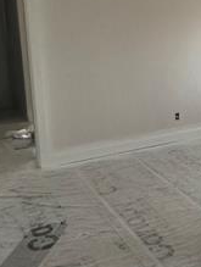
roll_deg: -2.0
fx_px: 378
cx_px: 227
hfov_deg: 27.1
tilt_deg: -11.4
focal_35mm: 49
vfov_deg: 38.6
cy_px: 100
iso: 200
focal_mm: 2.22
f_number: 2.2
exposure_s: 1/111
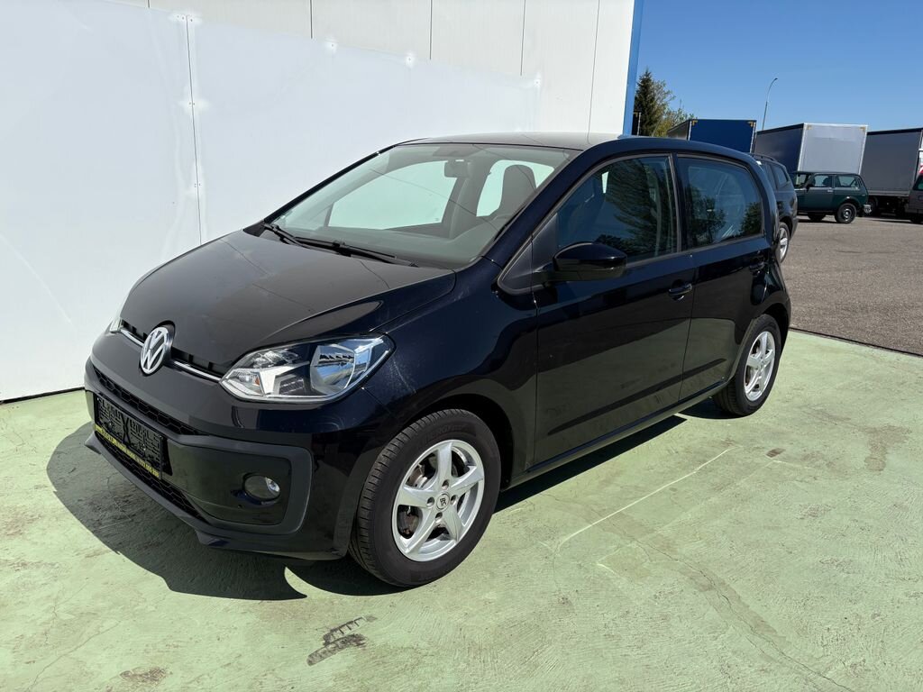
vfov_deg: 53.1
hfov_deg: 67.3
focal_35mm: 26
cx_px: 462
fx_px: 693
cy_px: 346
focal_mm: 5.96
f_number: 1.6
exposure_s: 1/6329
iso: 50
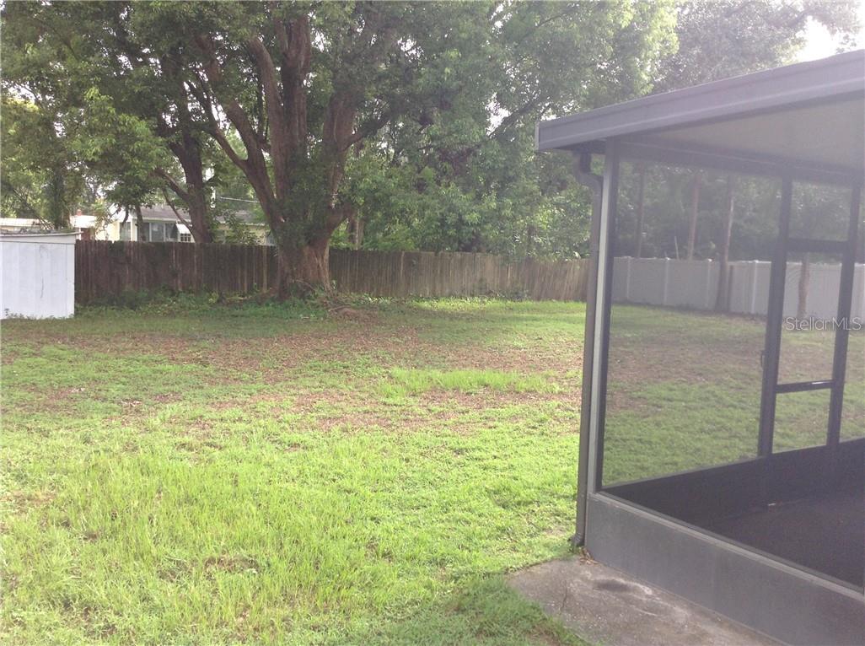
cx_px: 432
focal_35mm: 33
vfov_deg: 42.8
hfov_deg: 55.4
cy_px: 323
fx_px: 823
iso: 25
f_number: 2.4
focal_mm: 3.3
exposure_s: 1/220
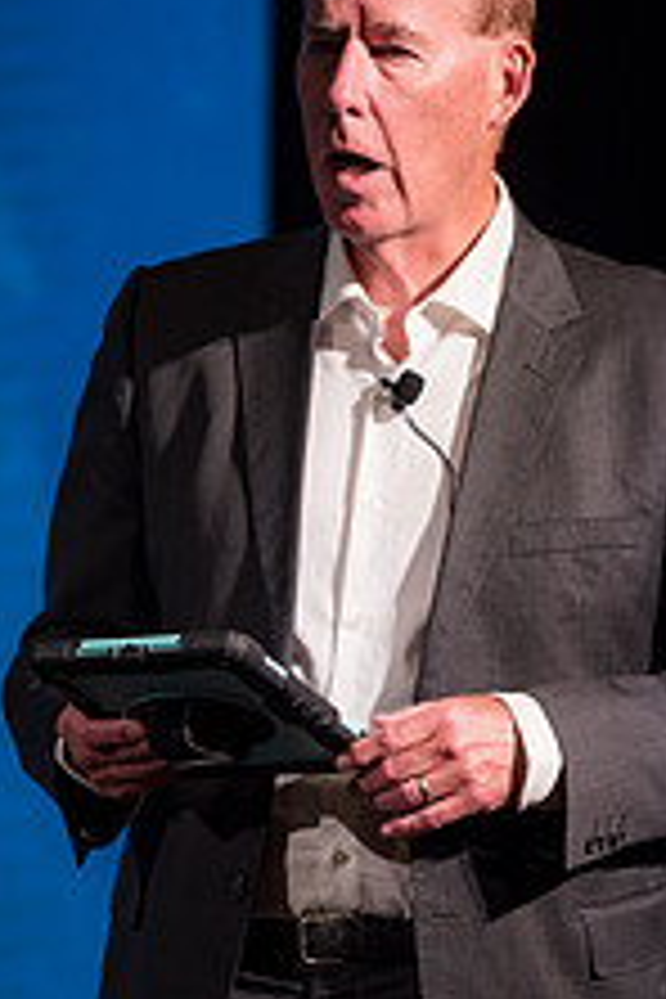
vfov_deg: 5.1
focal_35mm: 405
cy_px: 544
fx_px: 11238
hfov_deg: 3.4
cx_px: 410
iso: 320
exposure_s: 1/160
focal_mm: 200
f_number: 2.8
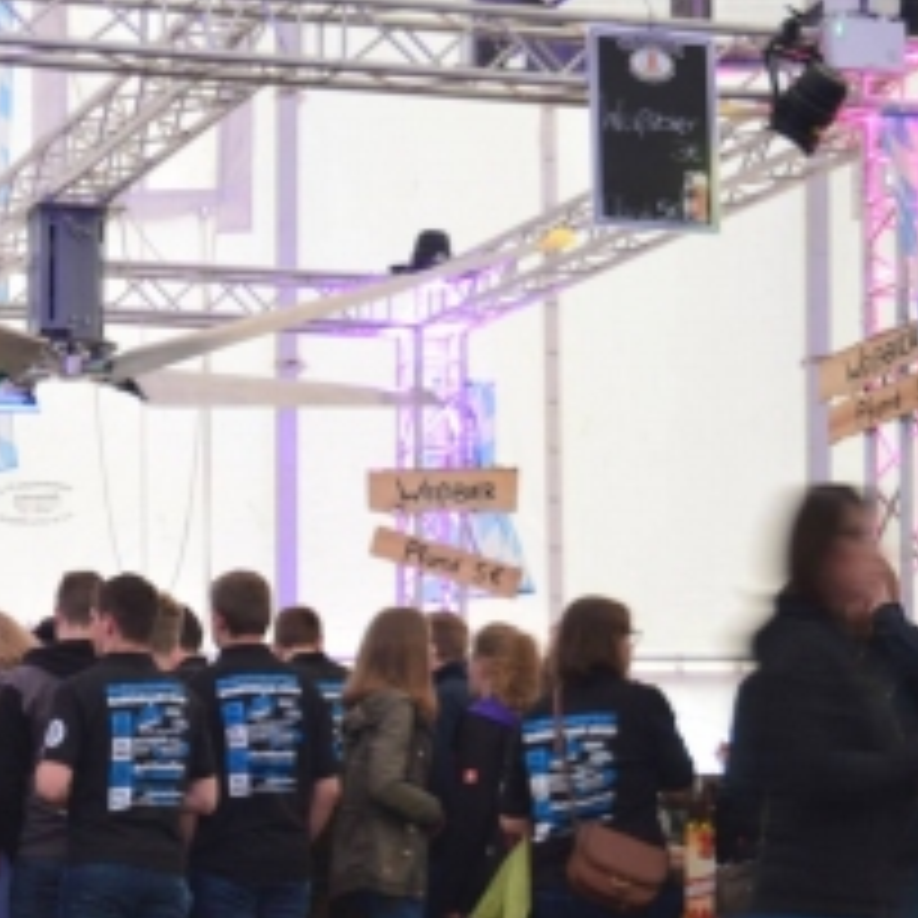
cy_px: 680
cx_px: -108
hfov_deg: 16.1
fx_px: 3150
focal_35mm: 105
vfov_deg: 16.5
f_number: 4.5
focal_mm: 35
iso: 800
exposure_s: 1/13
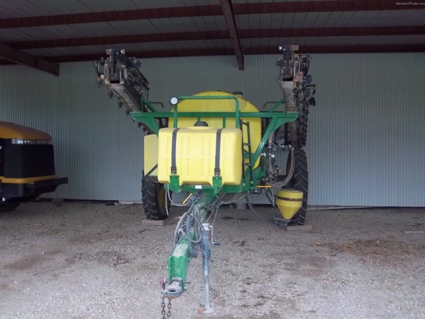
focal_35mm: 28
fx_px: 344
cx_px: 212
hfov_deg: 63.4
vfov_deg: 49.7
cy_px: 160
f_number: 3.5
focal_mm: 5.05
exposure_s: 1/30
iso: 160
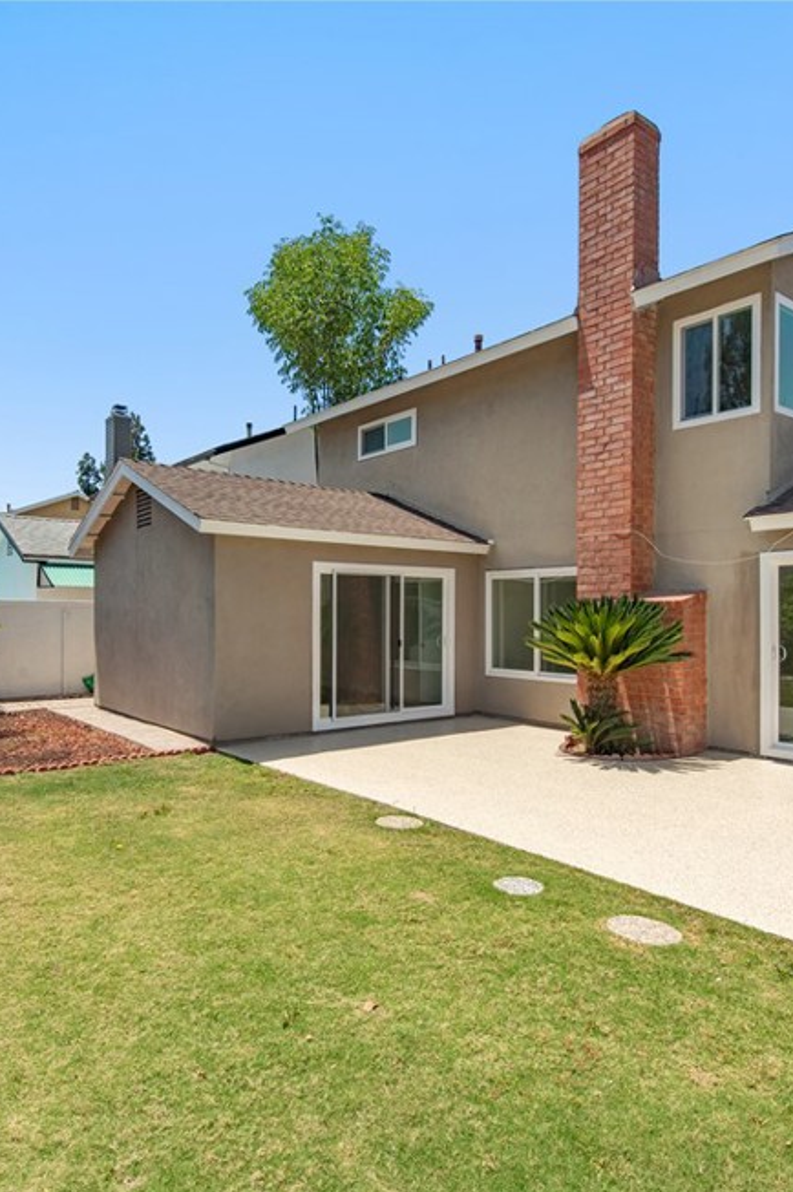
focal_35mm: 22
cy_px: 623
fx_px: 728
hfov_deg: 56.9
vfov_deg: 78.6
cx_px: 338
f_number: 11
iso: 200
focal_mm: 14
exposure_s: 1/500
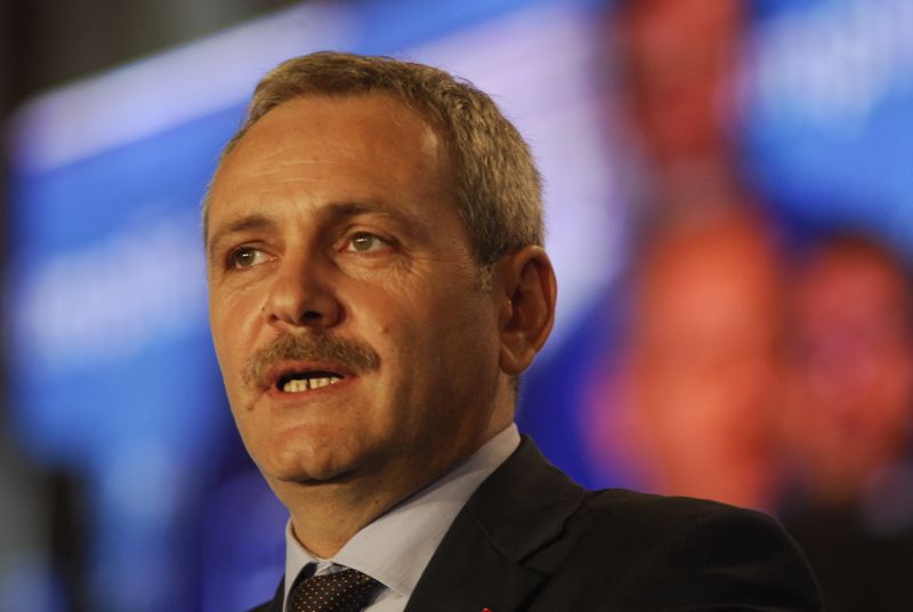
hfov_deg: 6.9
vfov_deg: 4.6
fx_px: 7619
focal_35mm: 300
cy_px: 306
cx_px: 456
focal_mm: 200
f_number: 2.8
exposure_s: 1/100
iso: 800
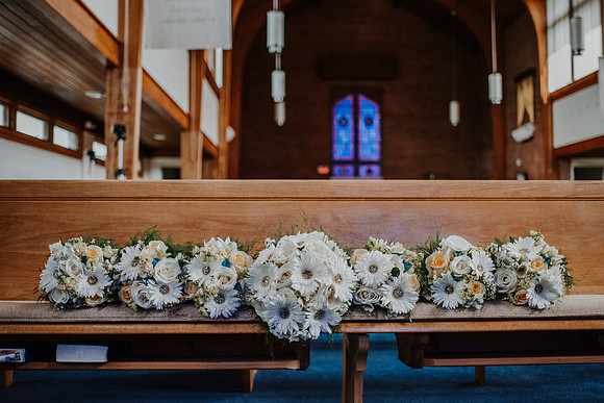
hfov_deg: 53.3
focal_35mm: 36
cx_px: 305
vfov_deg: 37.0
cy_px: 201
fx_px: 602
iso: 2200
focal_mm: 35
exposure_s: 1/1250
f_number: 1.8
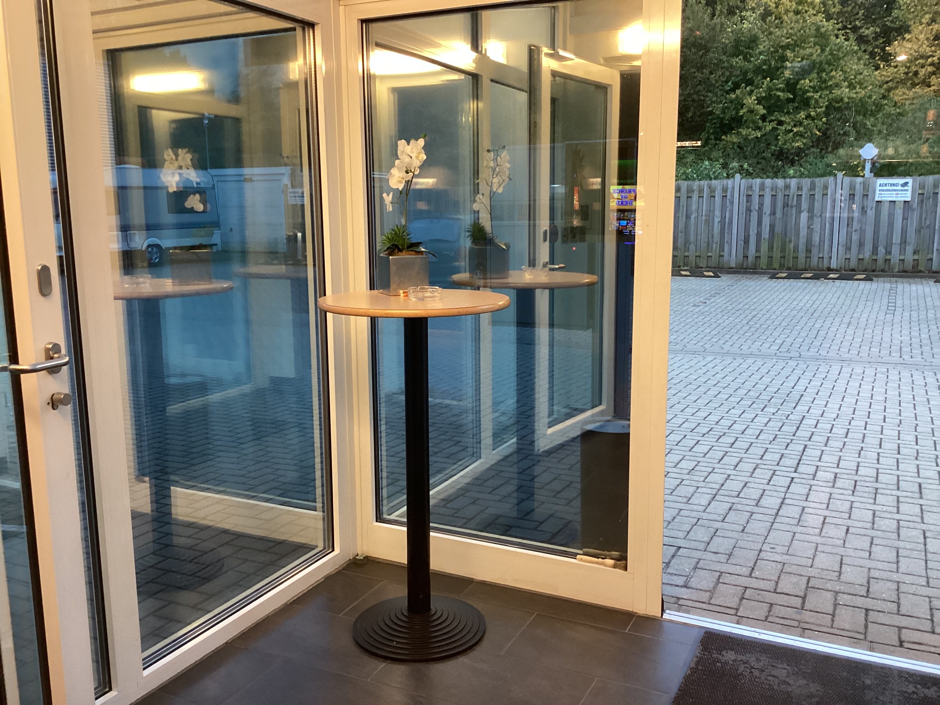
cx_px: 470
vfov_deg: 45.4
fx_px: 842
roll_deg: +0.9
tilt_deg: -9.7
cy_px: 352
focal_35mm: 31
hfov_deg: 58.4
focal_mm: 3.3
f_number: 2.4
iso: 250
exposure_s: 1/50
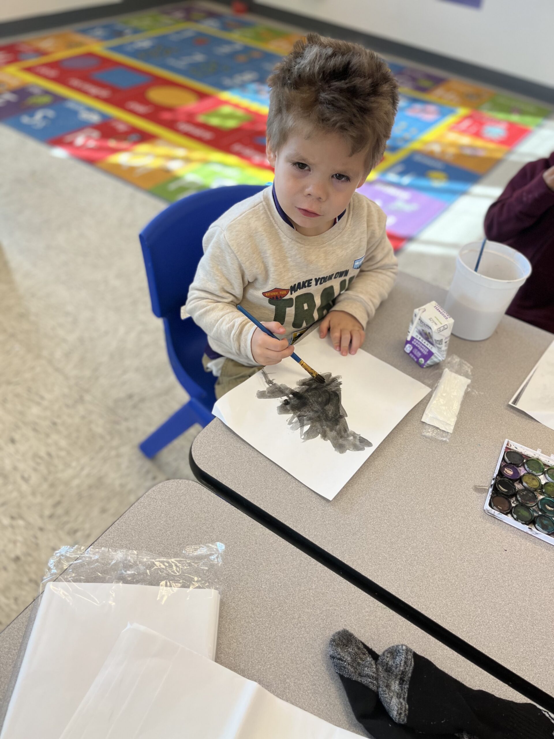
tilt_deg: -44.4
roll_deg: -6.1
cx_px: 277
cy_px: 370
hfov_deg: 53.1
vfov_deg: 67.3
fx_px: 555
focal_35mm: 26
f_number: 1.6
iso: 64
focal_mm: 5.1
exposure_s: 1/157
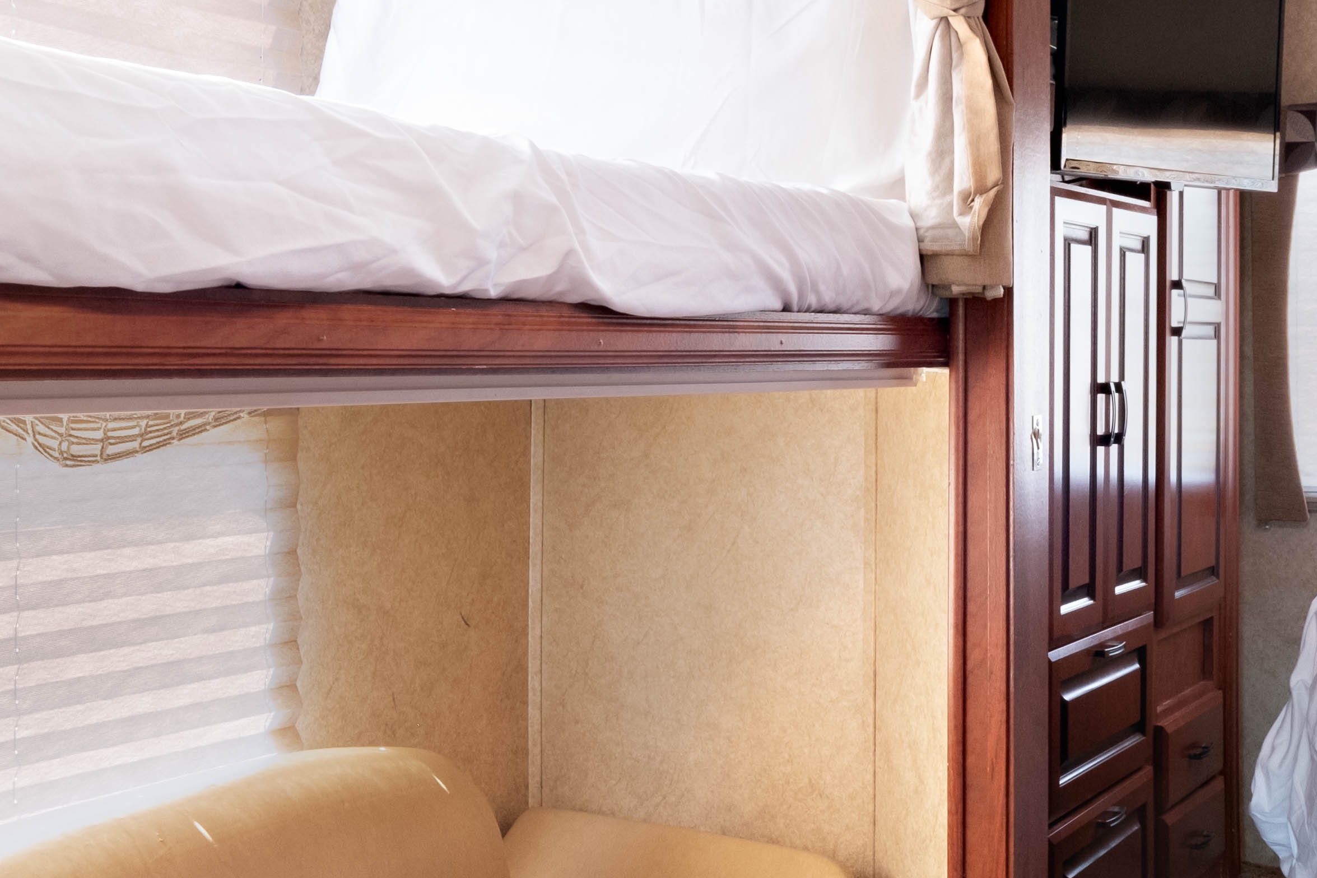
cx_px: 114
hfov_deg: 51.4
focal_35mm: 32
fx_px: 1170
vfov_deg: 36.5
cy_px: -18
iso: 500
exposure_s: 1/250
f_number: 7.1
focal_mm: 10
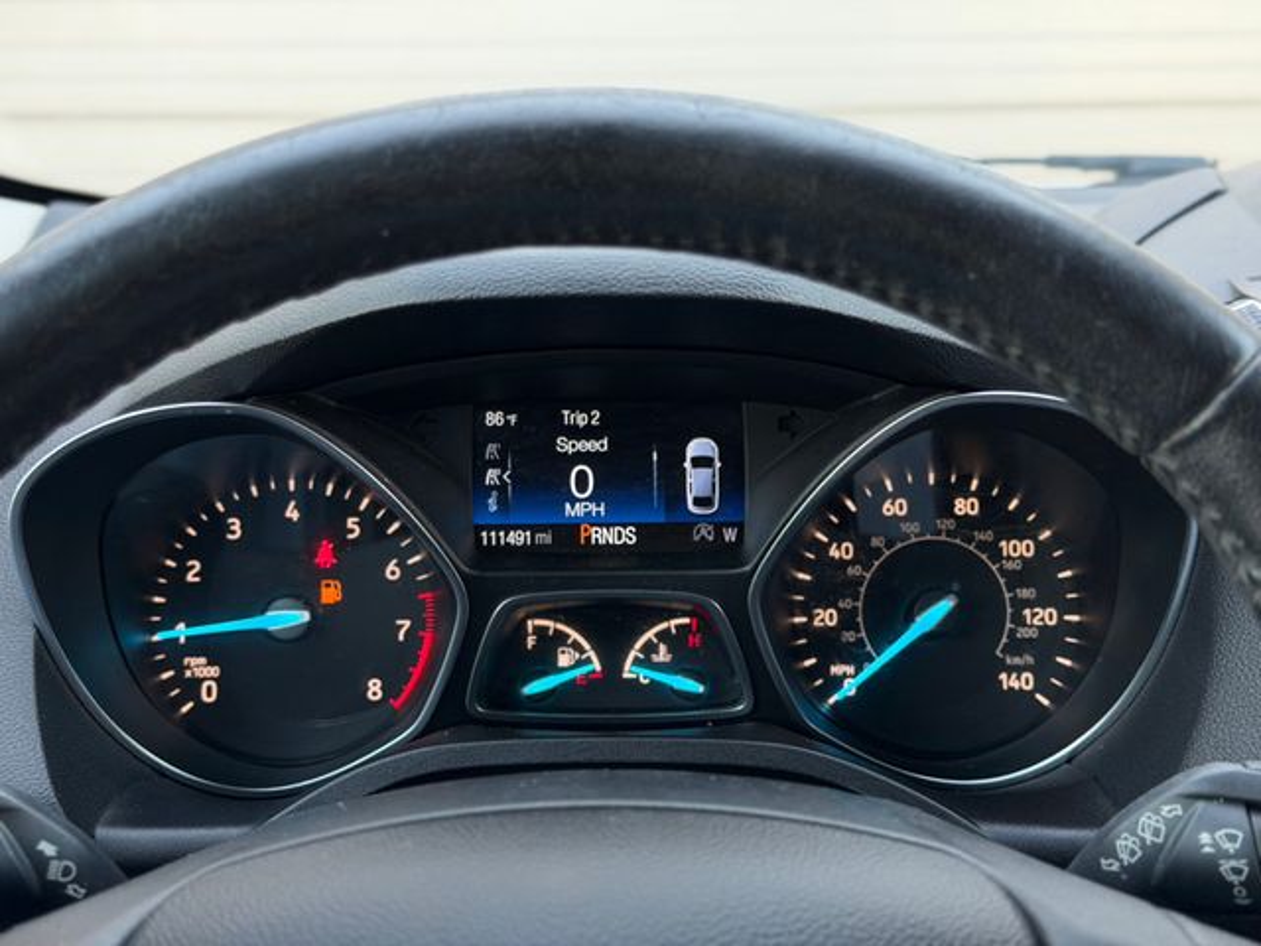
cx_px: 630
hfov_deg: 39.7
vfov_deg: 30.3
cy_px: 473
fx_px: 1749
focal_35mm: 48
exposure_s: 1/141
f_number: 1.78
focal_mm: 6.76
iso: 200
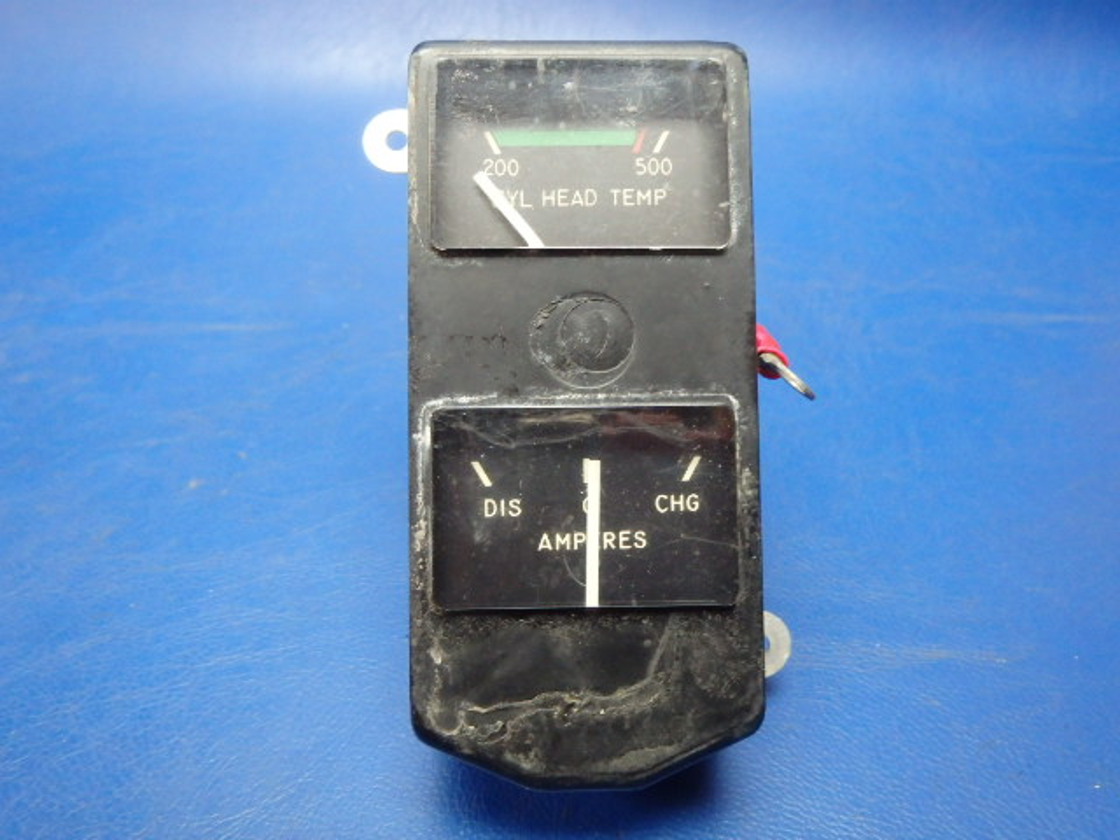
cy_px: 420
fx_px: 906
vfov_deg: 49.7
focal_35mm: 28
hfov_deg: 63.4
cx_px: 560
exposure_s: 1/25
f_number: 3.9
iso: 800
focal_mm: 5
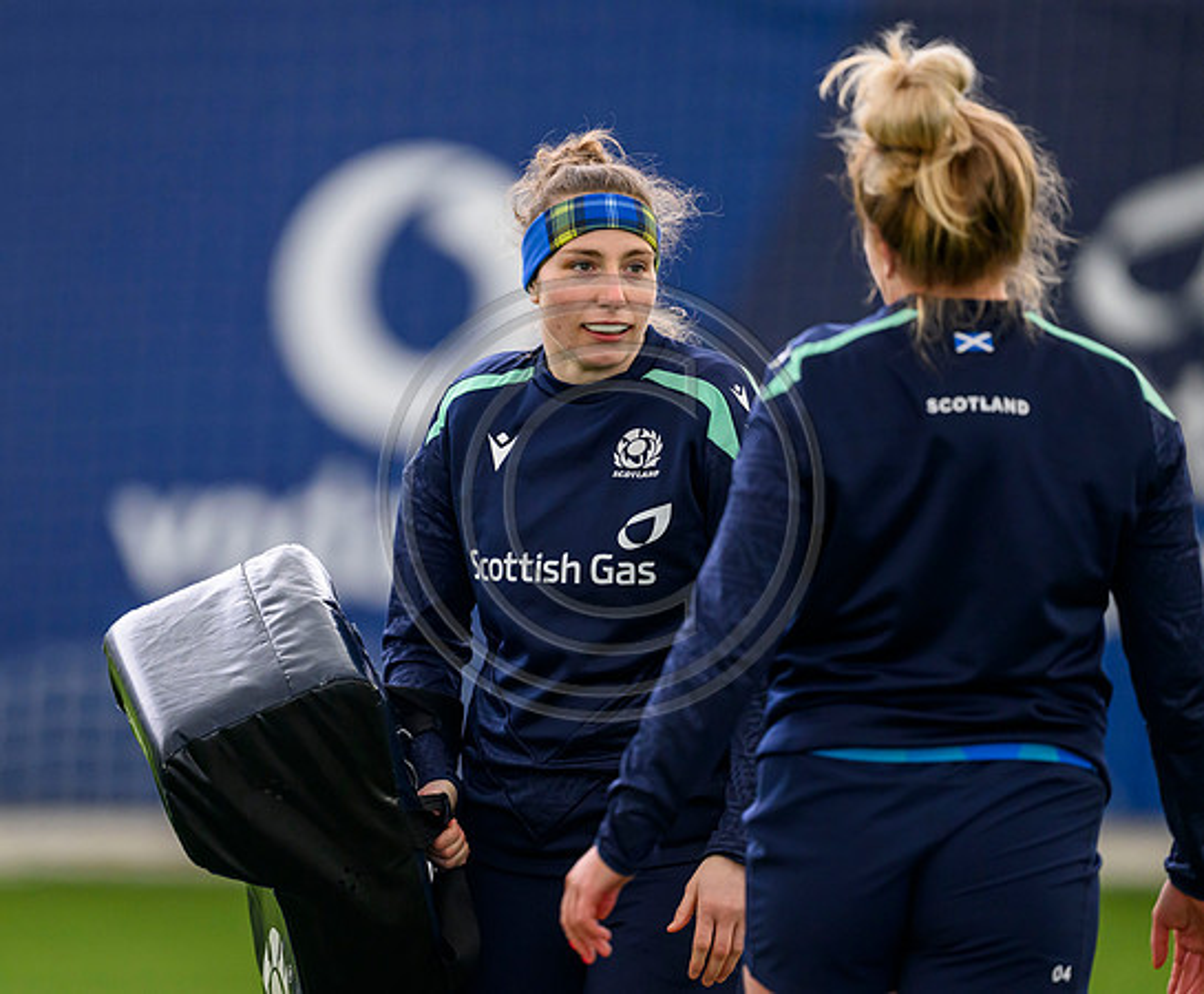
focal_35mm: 467
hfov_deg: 4.1
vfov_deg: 3.4
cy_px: 499
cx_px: 455
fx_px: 16866
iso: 3200
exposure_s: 1/1250
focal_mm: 400
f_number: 2.8
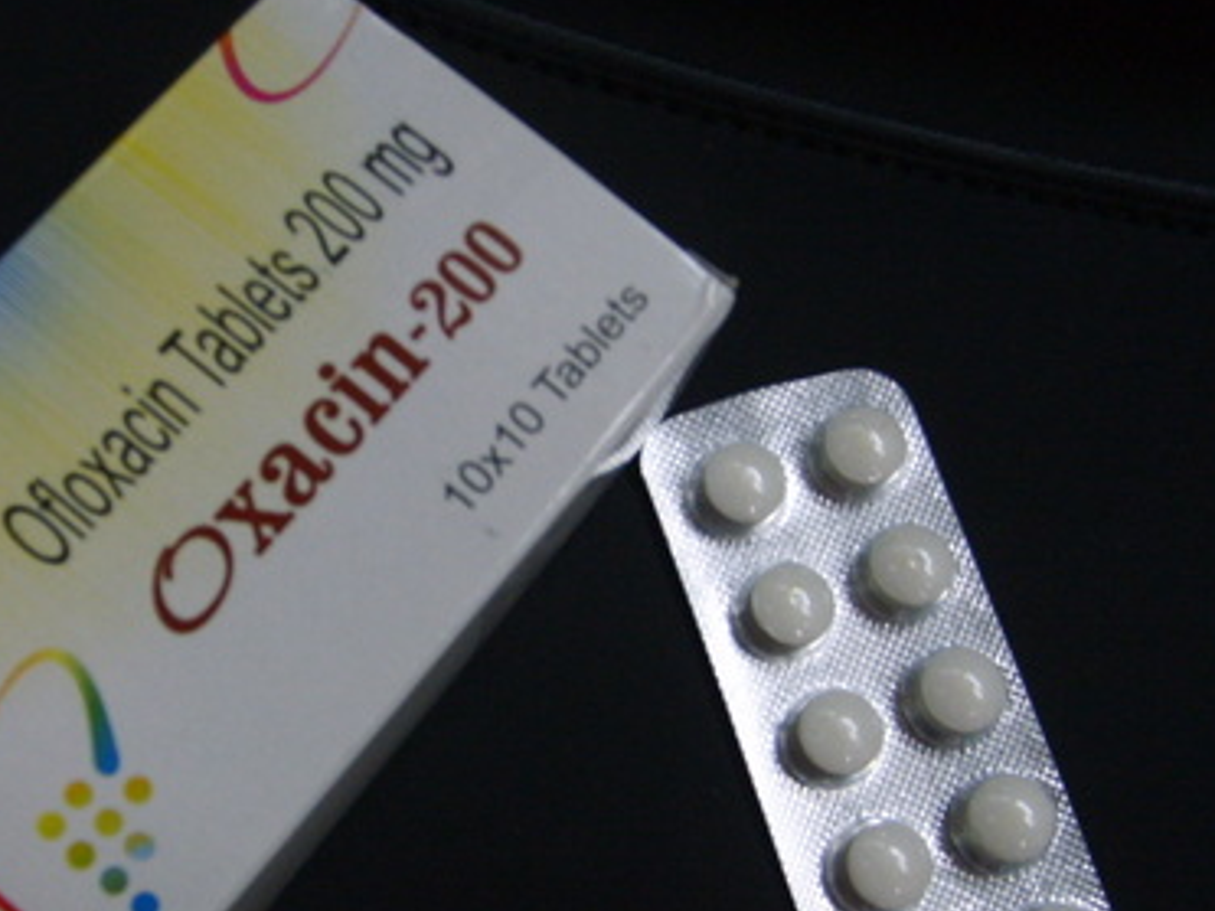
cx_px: 474
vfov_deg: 30.8
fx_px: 1650
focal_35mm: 47
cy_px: 560
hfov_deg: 40.2
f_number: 2.8
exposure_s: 1/20
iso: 139
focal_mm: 5.8
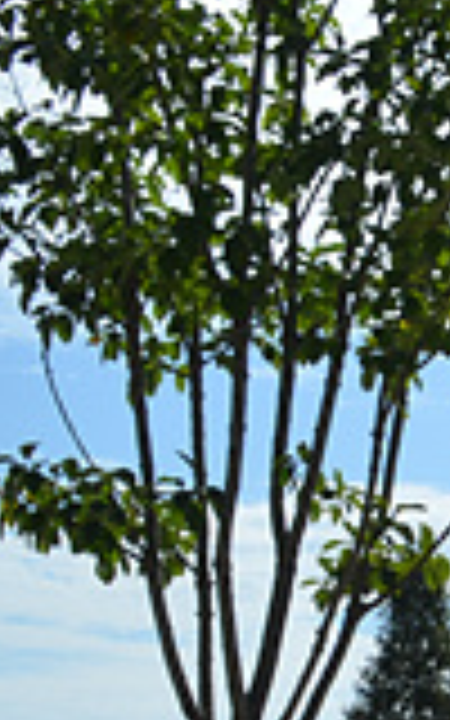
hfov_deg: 9.5
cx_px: 1125
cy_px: 882
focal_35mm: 120
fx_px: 2355
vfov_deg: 16.6
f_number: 10
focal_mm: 18
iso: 100
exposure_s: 1/400
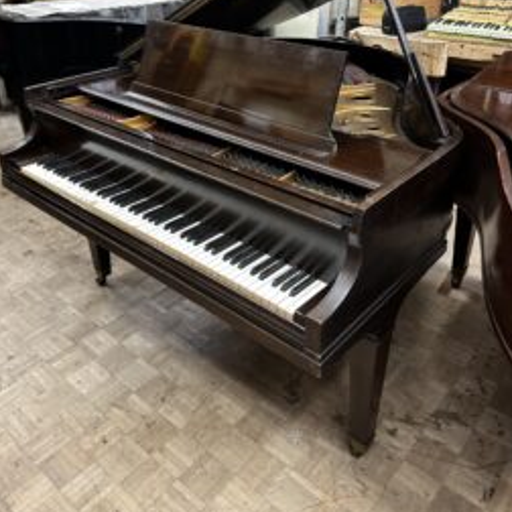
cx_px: 261
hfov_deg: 51.1
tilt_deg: -25.1
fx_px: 535
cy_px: 167
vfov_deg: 50.1
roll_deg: +0.9
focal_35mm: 32
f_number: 1.5
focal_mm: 5.7
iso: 250
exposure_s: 1/60
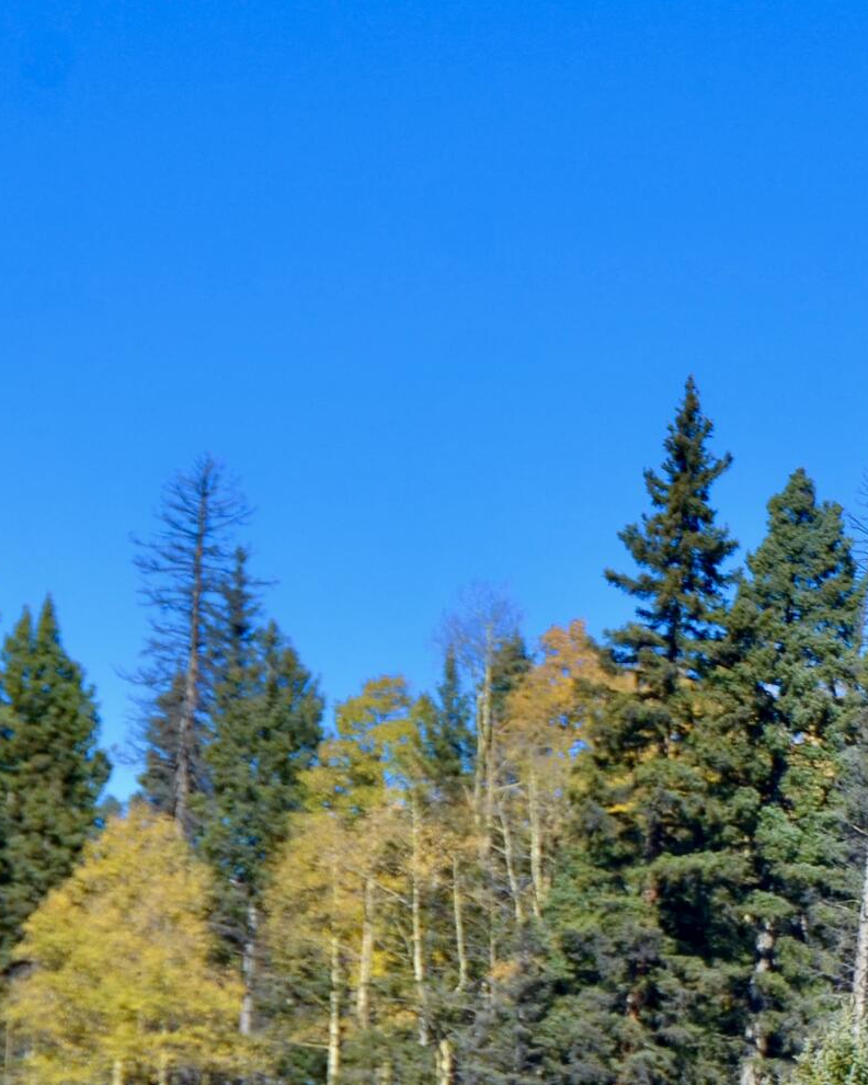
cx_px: 1295
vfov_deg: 7.3
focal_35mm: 264
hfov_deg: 5.8
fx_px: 8478
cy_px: 785
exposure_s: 1/250
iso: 100
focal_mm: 62
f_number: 8
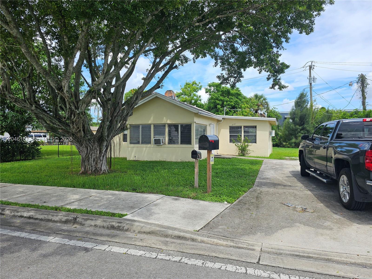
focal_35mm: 23
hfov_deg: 73.9
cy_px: 140
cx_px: 186
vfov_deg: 58.9
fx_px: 247
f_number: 1.7
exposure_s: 1/494
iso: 10
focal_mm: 6.3
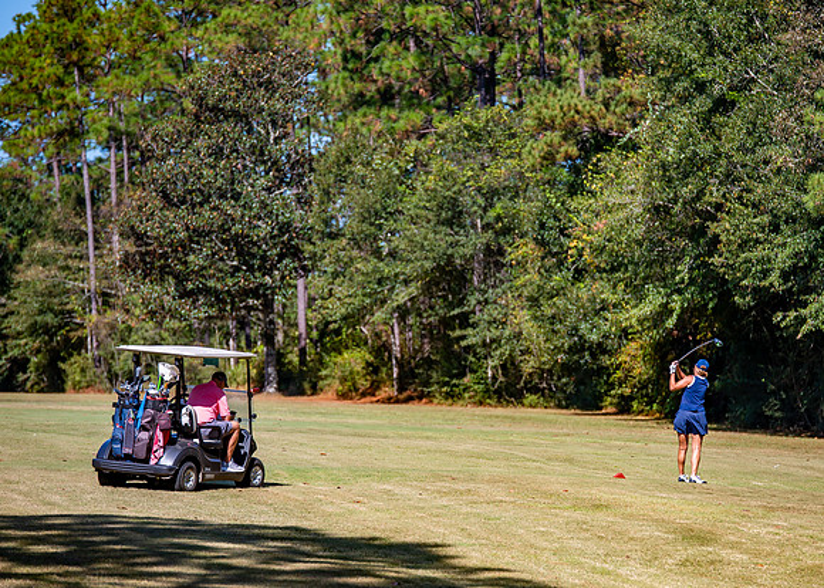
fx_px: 5134
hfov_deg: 9.2
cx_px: 488
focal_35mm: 219
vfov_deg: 6.6
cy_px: 316
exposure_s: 1/1600
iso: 100
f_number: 3.2
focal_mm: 170
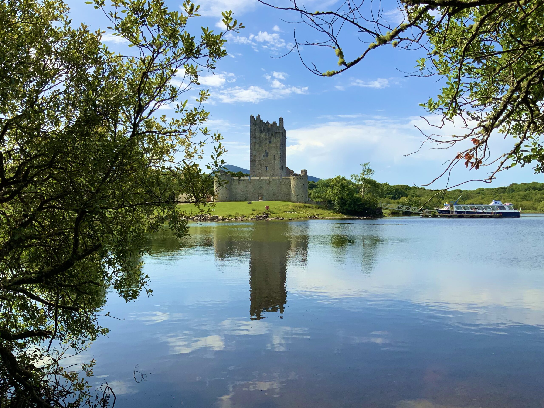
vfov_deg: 48.2
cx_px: 272
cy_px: 204
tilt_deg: +0.8
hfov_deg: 61.7
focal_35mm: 29
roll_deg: -0.1
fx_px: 456
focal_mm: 3
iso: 20
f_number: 1.8
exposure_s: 1/2538
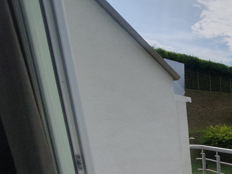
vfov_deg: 37.3
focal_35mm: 34
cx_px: 280
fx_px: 228
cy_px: 174
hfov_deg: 39.0
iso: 50
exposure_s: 1/2232
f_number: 2.2
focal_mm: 1.8
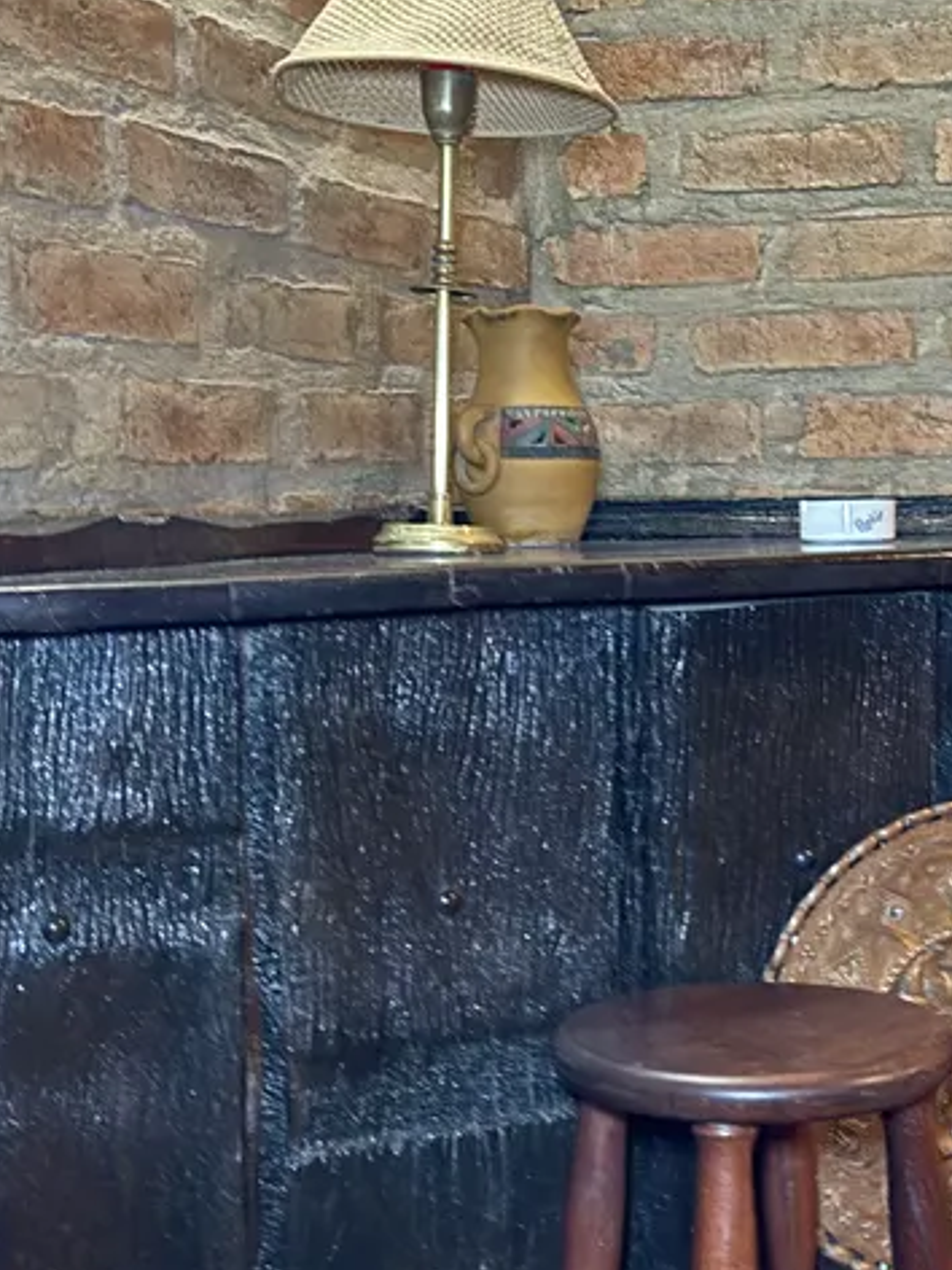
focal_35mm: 61
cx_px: 715
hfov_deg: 23.8
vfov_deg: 31.7
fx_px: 2237
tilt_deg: -4.2
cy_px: 651
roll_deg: +1.8
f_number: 1.78
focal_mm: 6.76
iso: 1600
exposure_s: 1/20
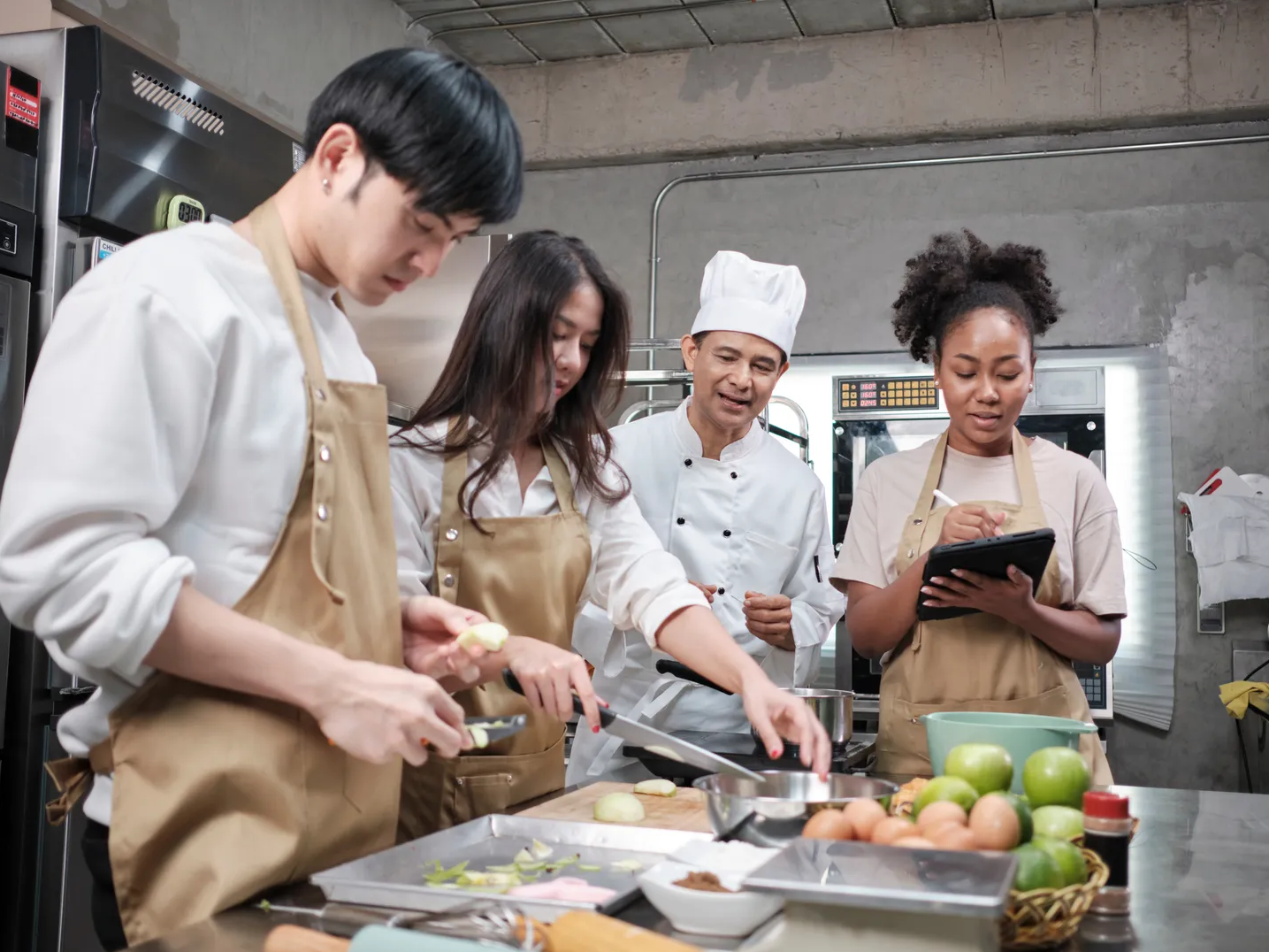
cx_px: 683
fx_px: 1393
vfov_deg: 37.7
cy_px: 477
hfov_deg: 48.9
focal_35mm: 38
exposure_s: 1/120
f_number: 2
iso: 200
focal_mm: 23
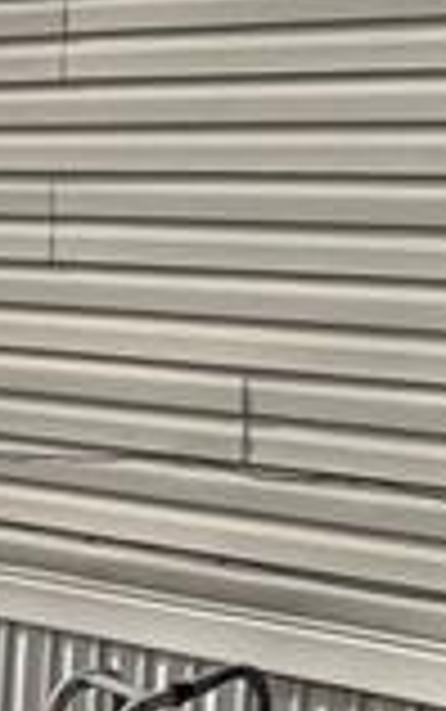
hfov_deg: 9.0
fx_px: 2601
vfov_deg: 15.6
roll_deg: -0.3
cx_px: -532
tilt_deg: -3.0
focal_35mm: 134
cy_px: 306
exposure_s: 1/3185
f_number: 1.8
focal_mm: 4.25
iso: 25
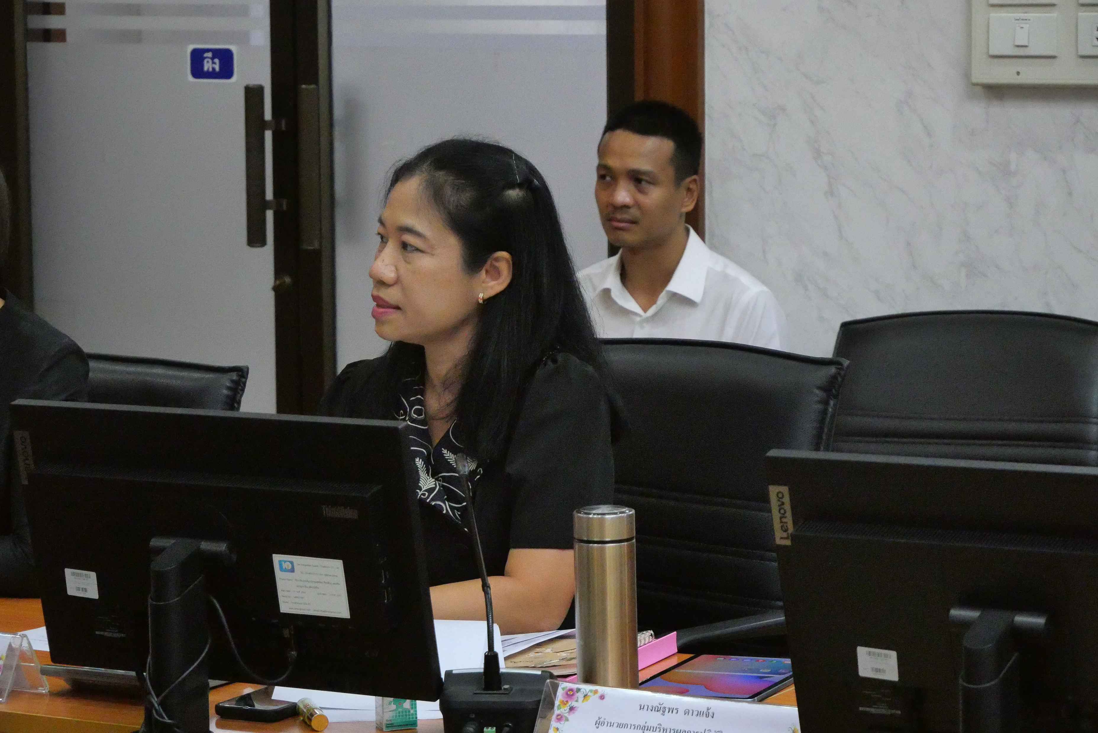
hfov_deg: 16.5
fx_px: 3784
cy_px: 366
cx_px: 549
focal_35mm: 124
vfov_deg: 11.1
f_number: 5.6
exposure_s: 1/160
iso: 6400
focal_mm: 60
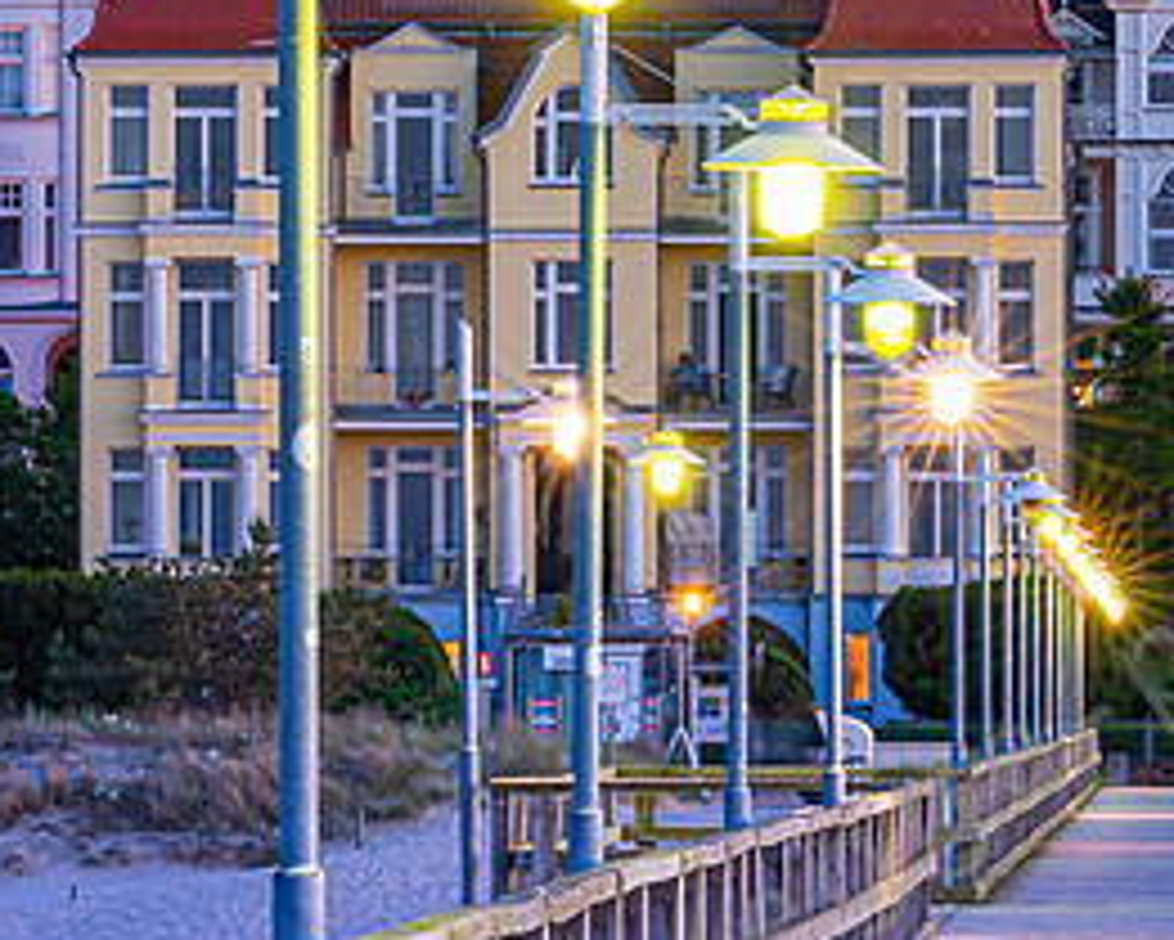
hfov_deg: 4.5
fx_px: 15051
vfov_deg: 3.6
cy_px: 632
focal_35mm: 433
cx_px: 1183
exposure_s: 15
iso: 100
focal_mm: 135
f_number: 22
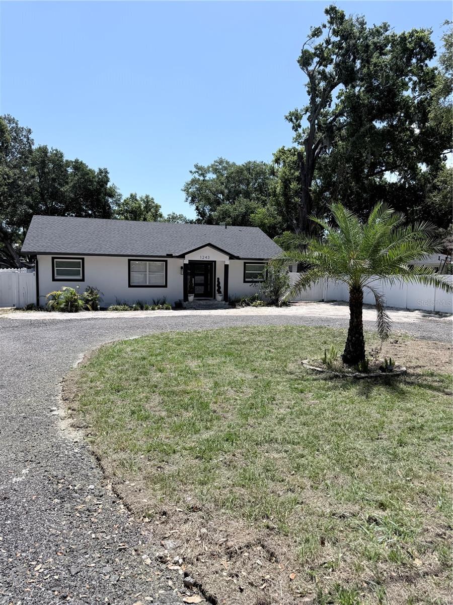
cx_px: 226
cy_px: 302
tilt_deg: -5.1
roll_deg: -1.7
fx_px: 419
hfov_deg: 56.8
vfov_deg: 71.6
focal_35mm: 24
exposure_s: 1/3953
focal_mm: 6.76
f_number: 1.78
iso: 80
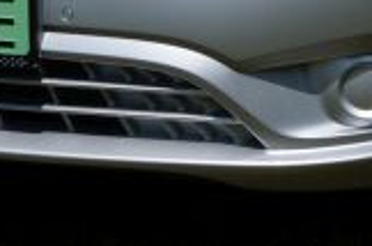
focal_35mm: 171
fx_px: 1762
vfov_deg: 7.6
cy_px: -285
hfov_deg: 12.0
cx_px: 280
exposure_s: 1/250
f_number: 13
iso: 100
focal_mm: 18
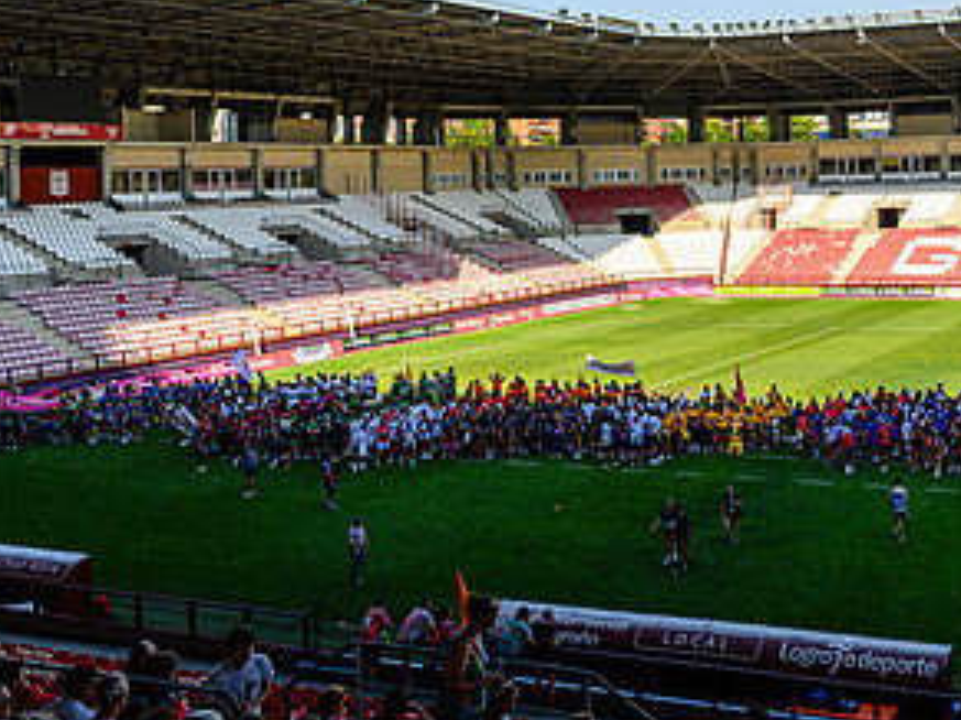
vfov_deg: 30.9
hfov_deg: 38.2
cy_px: 173
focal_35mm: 46
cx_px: 878
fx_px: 1277
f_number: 5.6
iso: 100
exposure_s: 1/320
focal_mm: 24
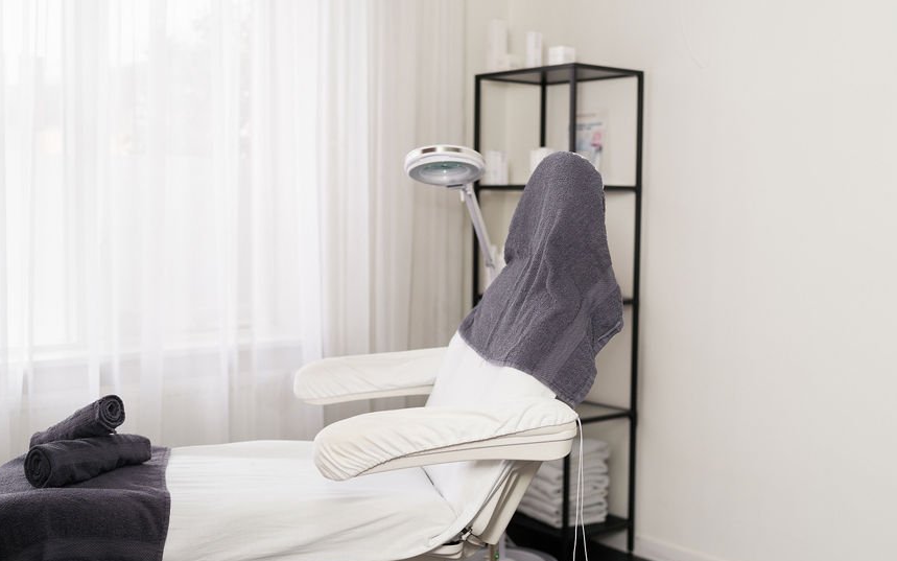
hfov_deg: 42.6
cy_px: 286
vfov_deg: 27.4
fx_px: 1149
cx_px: 464
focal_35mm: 47
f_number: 1.6
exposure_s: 1/200
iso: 100
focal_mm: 35
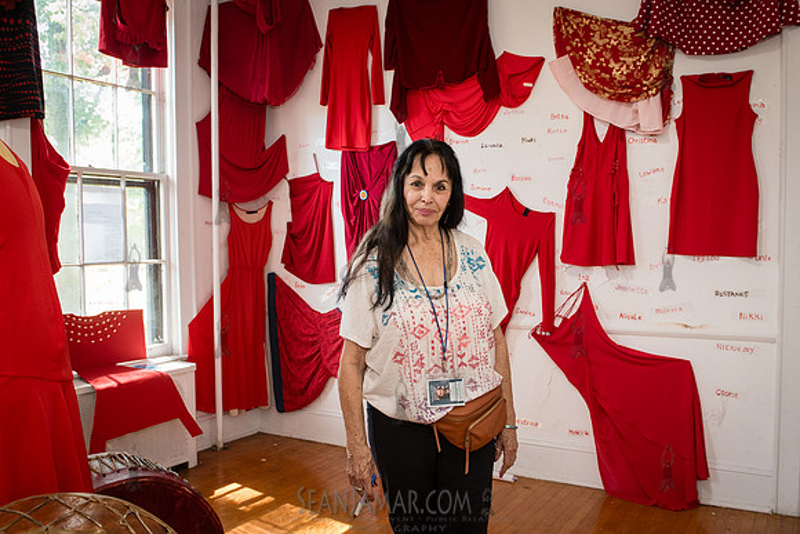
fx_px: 686
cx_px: 427
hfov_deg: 60.4
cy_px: 284
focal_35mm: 31
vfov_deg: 42.5
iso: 1250
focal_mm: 24
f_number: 5.6
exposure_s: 1/60
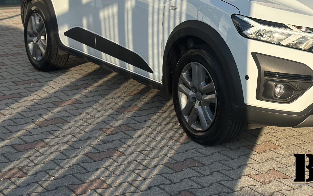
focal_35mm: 85
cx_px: 232
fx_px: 725
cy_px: 9
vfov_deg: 15.2
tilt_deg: -5.4
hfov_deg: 24.1
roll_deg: -1.7
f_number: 1.78
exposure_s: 1/4785
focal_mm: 6.86
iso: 80
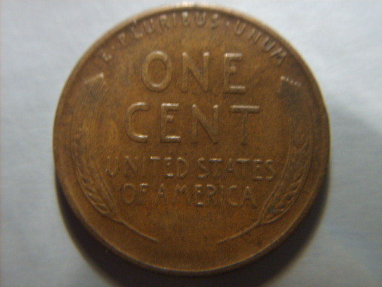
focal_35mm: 43
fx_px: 475
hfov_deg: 43.9
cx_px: 191
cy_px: 144
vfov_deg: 33.6
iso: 140
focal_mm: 7.2
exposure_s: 1/8
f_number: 3
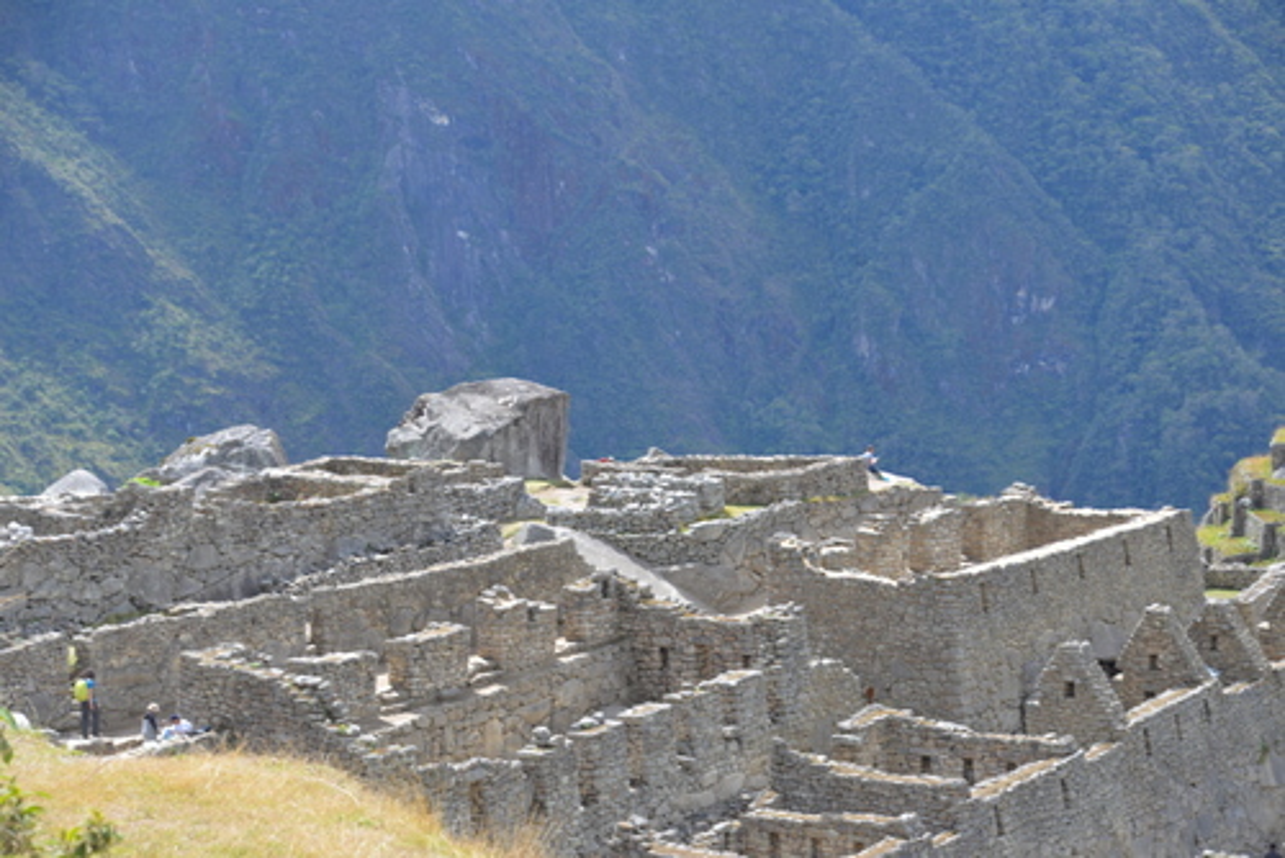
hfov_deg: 19.4
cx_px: 642
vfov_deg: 13.1
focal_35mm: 105
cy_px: 429
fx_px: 3750
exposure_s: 1/200
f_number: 7.1
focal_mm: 105
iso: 200
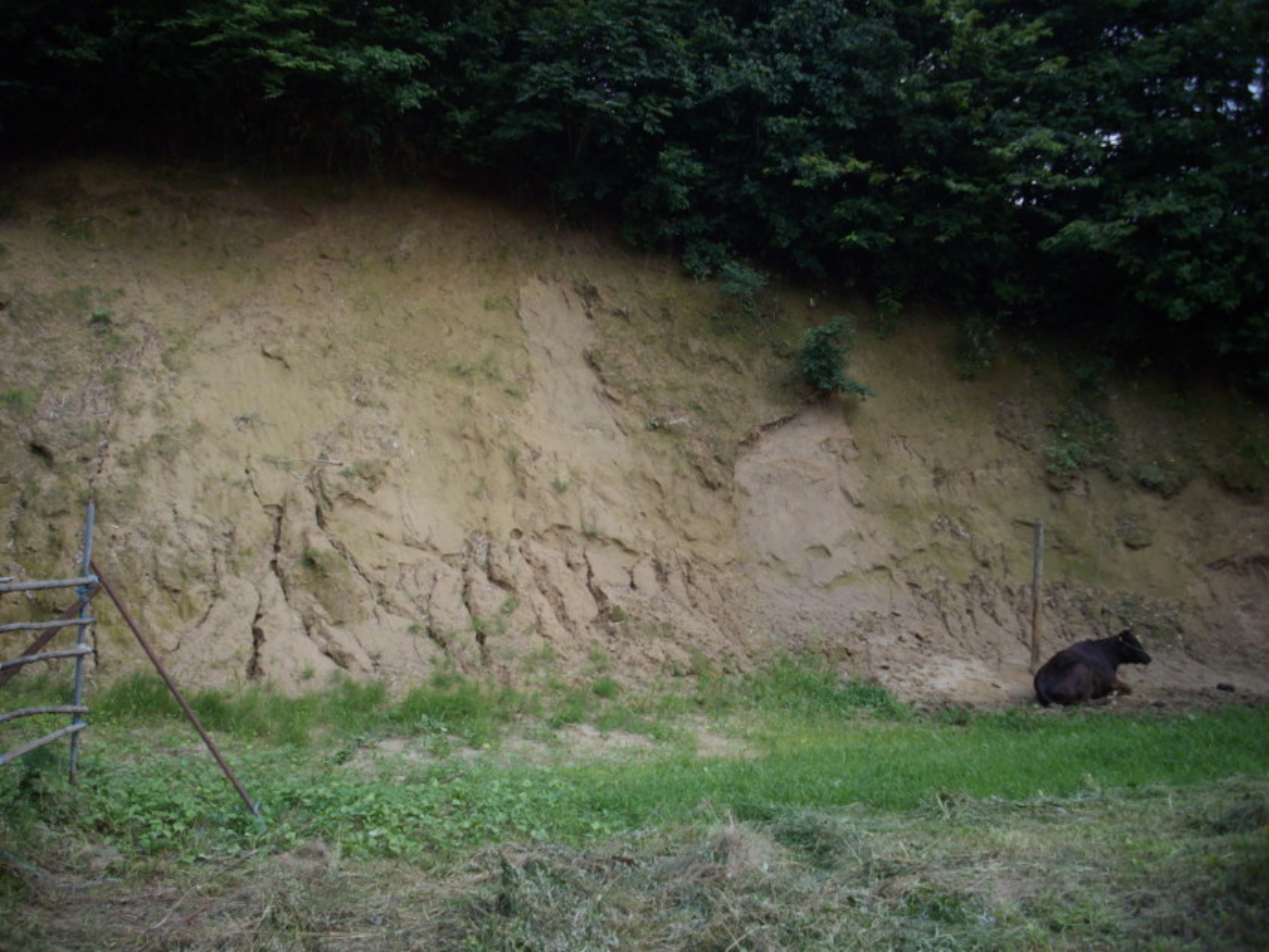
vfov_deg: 38.7
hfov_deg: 50.1
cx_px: 634
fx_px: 1357
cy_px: 476
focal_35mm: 37
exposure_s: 1/400
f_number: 2.8
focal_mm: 6.2
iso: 80
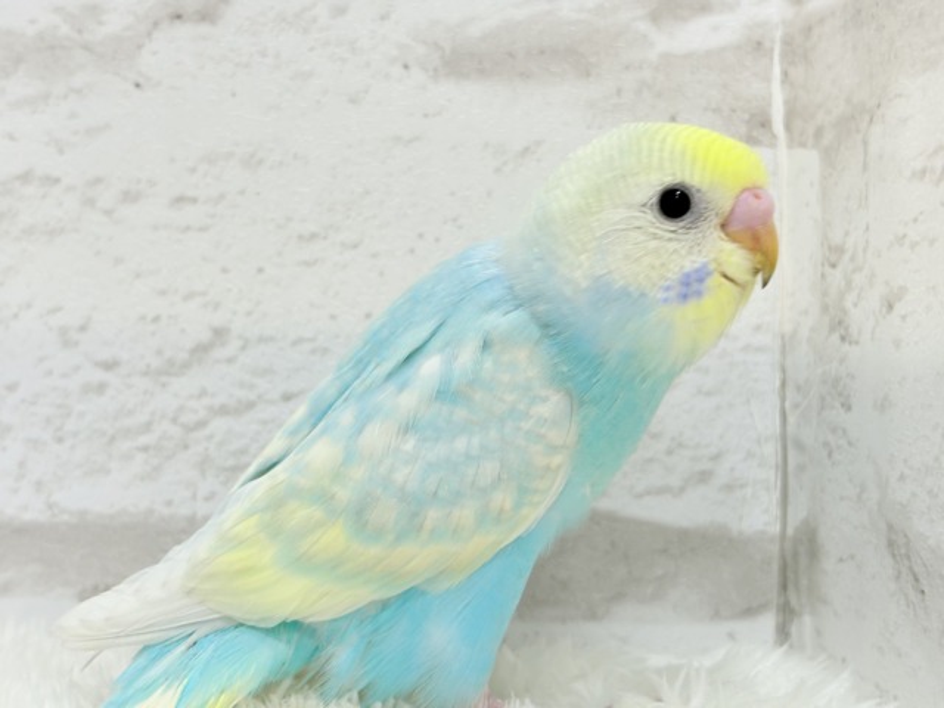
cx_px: 472
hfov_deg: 36.8
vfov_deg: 28.0
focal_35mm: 52
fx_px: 1418
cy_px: 354
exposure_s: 1/100
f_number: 1.6
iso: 80
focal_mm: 5.96
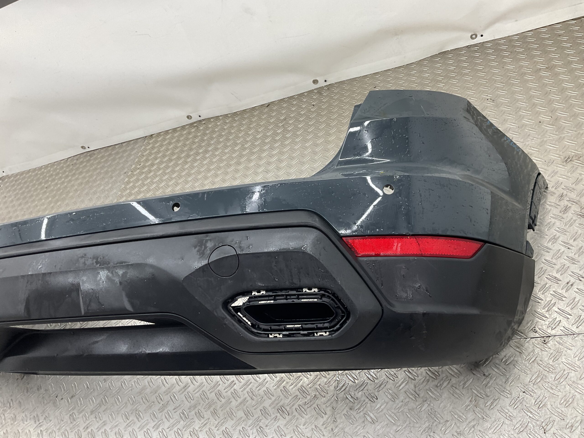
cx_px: 292
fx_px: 489
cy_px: 219
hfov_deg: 61.7
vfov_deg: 48.2
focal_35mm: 29
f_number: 1.8
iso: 40
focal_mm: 3
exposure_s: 1/100
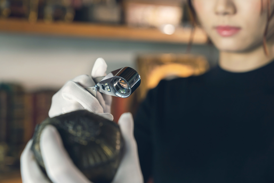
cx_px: 137
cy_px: 92
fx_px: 403
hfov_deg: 37.5
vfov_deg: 25.5
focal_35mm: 53
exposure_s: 1/160
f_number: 2.8
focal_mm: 53
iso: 400
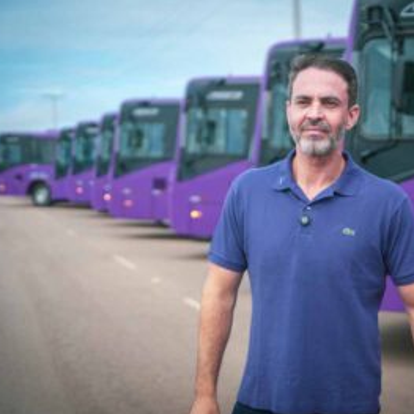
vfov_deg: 23.9
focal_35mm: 72
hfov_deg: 23.9
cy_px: 209
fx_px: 976
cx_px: 264
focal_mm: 55.9
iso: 500
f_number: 2.8
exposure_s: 1/5000
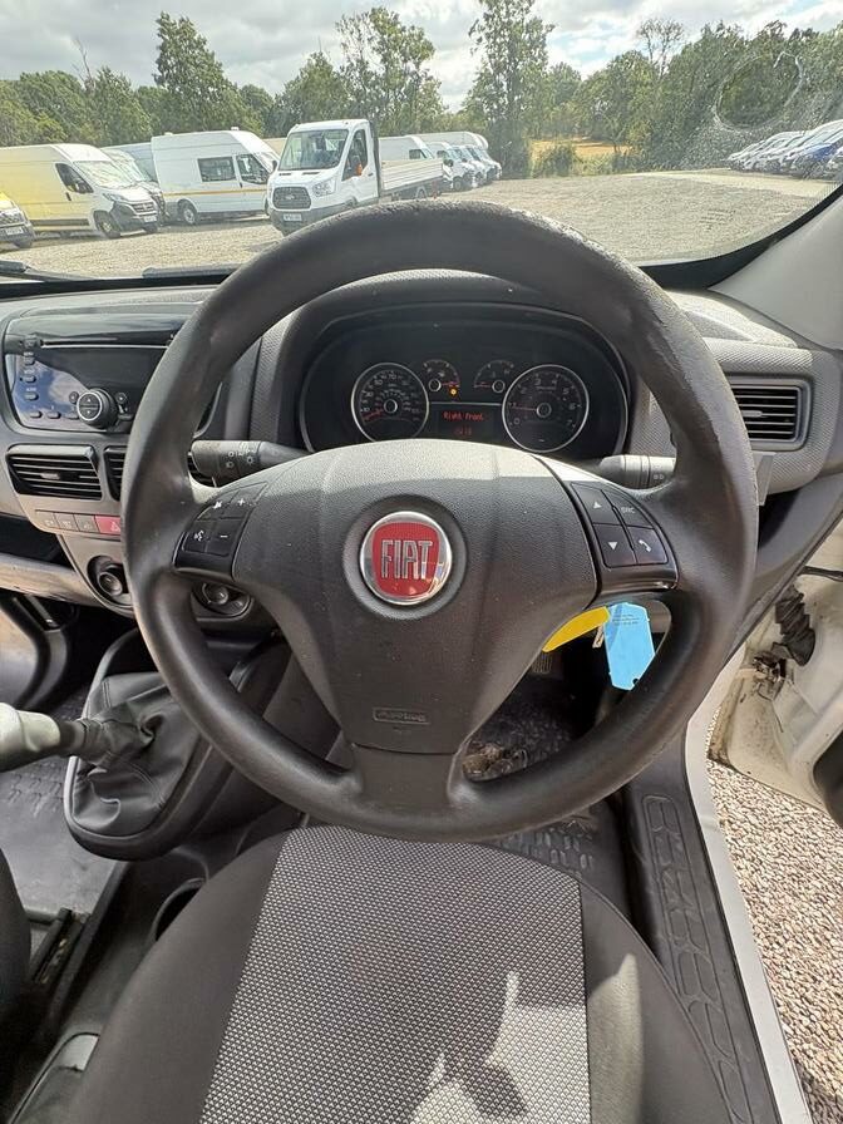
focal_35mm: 14
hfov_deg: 85.7
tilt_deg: -39.9
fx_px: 455
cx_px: 422
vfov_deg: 102.1
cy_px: 562
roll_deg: -1.1
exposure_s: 1/139
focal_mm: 2.22
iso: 64
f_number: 2.2
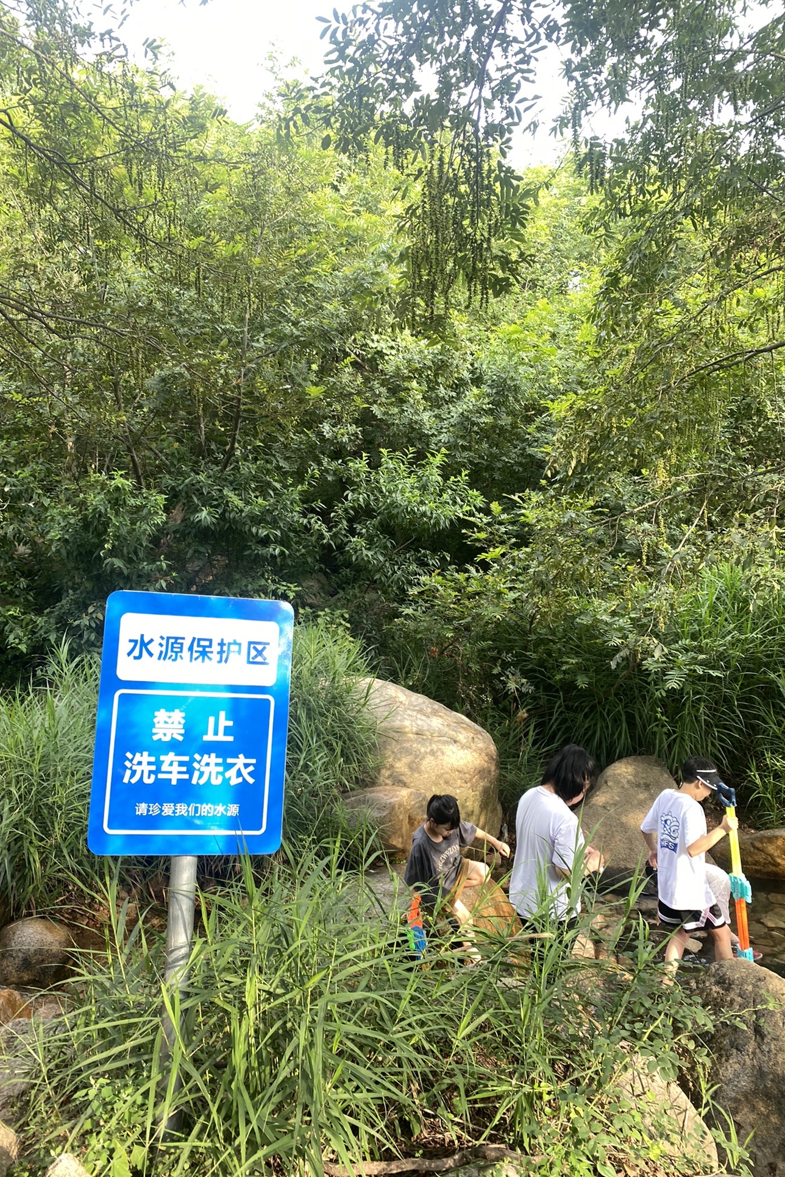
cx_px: 387
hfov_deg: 46.4
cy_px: 585
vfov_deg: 65.5
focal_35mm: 28
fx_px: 916
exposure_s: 1/135
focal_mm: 4.25
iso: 32
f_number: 1.8
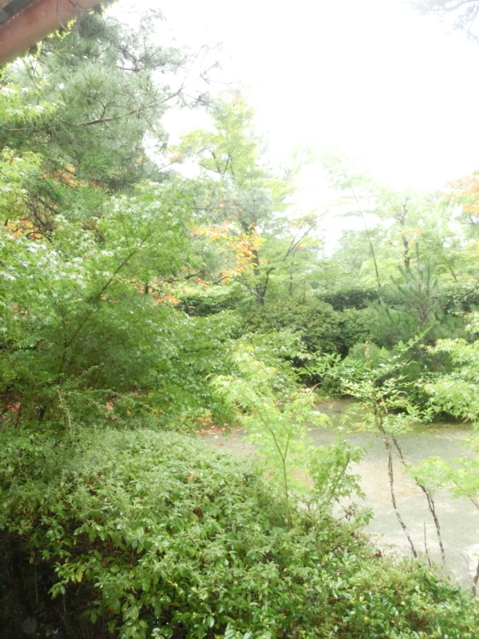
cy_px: 320
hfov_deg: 46.8
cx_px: 240
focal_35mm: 30
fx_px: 554
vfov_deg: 60.0
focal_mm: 5.36
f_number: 3.5
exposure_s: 1/100
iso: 800
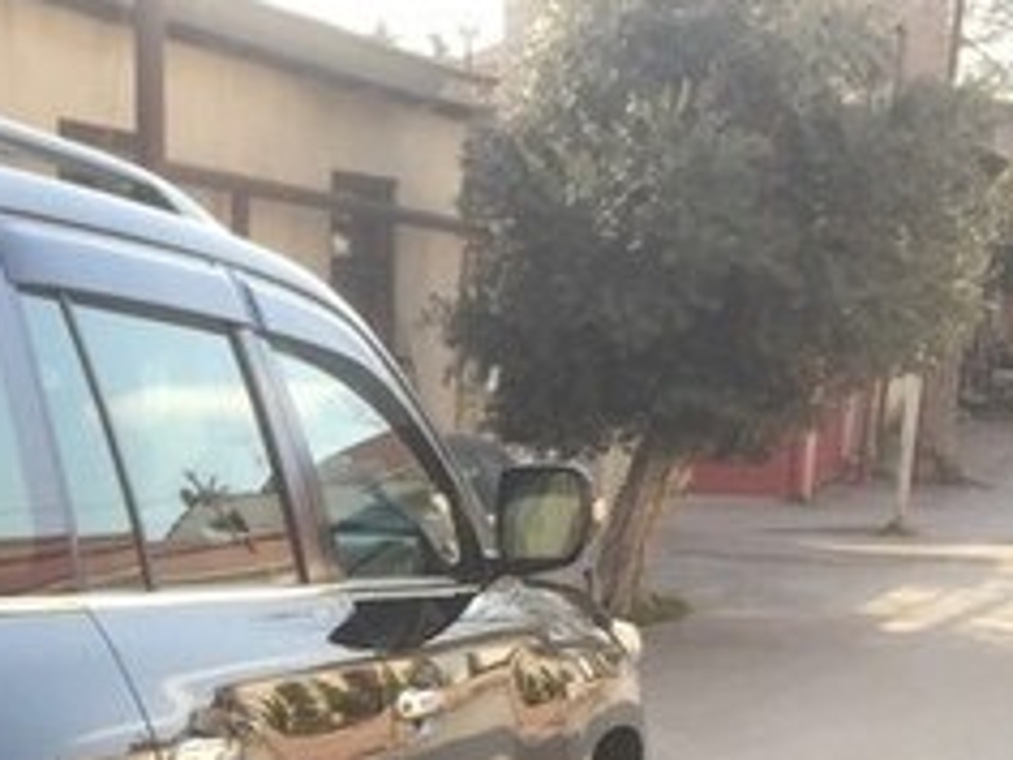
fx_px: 2370
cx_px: -120
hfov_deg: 22.6
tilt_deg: -12.7
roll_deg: +0.8
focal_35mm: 81
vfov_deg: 17.2
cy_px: 960
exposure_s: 1/514
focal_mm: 4.15
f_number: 2.2
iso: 32
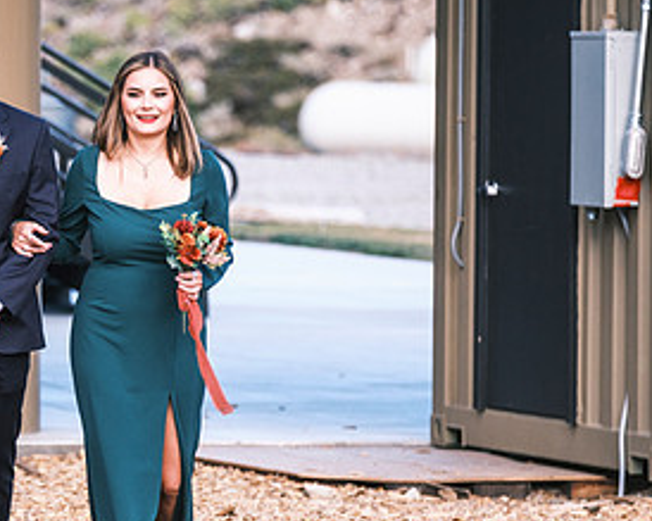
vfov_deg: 4.2
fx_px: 7137
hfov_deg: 5.2
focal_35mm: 370
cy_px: 346
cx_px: 93
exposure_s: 1/850
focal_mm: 124.3
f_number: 2.8
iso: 400
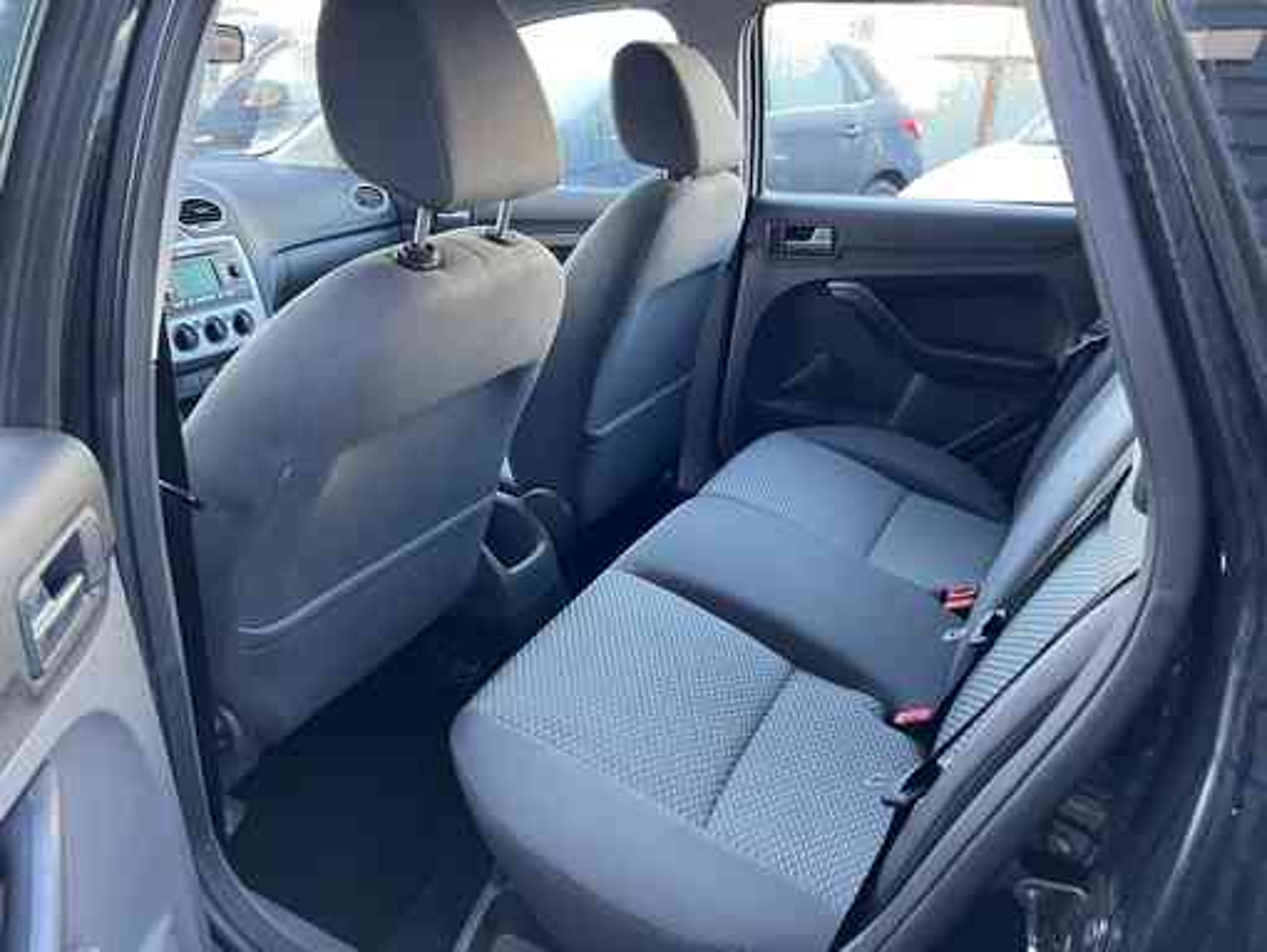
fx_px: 952
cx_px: 634
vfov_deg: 53.1
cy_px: 476
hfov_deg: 67.3
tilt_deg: -23.1
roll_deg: -0.1
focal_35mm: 26
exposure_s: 1/68
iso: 125
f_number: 1.5
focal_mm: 5.7
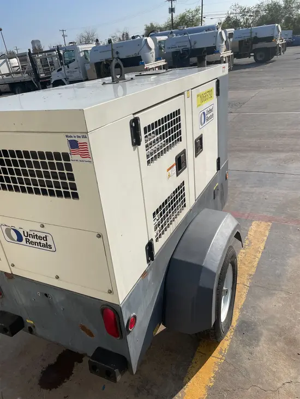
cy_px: 200
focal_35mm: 26
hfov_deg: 53.1
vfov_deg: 67.3
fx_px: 300
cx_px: 150
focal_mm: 4.2
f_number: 1.6
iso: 50
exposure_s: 1/7299
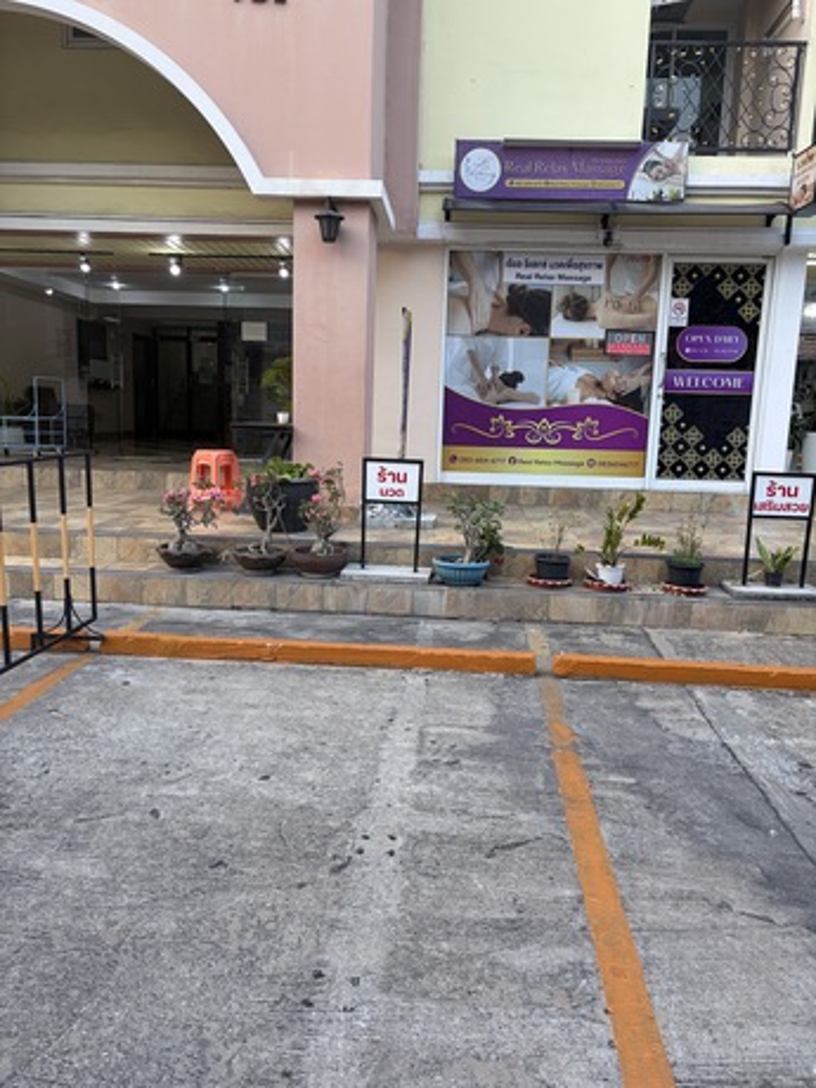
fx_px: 817
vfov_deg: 67.3
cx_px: 408
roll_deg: -1.7
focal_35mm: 26
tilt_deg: -8.6
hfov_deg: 53.1
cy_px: 544
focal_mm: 5.96
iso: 40
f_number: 1.6
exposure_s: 1/121
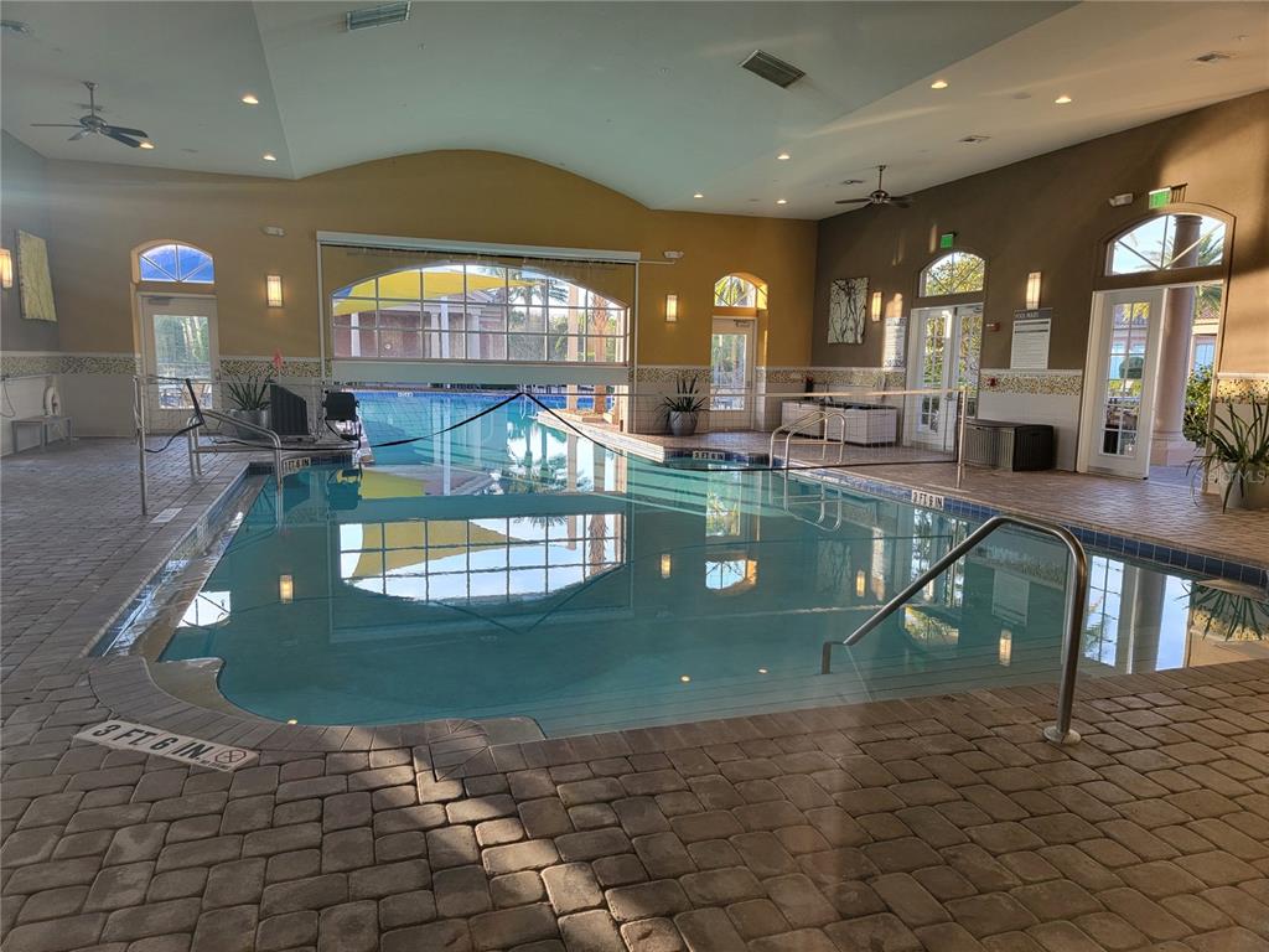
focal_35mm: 24
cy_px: 476
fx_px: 880
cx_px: 634
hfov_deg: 71.6
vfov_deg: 56.8
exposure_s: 1/120
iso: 50
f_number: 1.8
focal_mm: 6.7
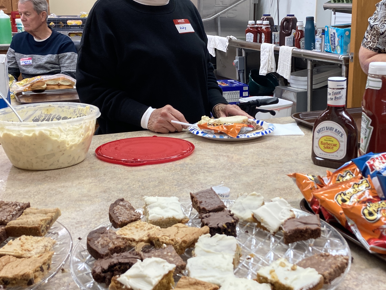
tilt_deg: -13.3
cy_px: 147
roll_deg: -0.3
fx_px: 557
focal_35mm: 50
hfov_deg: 38.0
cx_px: 237
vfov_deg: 29.1
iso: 50
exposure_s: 1/60
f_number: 1.8
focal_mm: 3.99
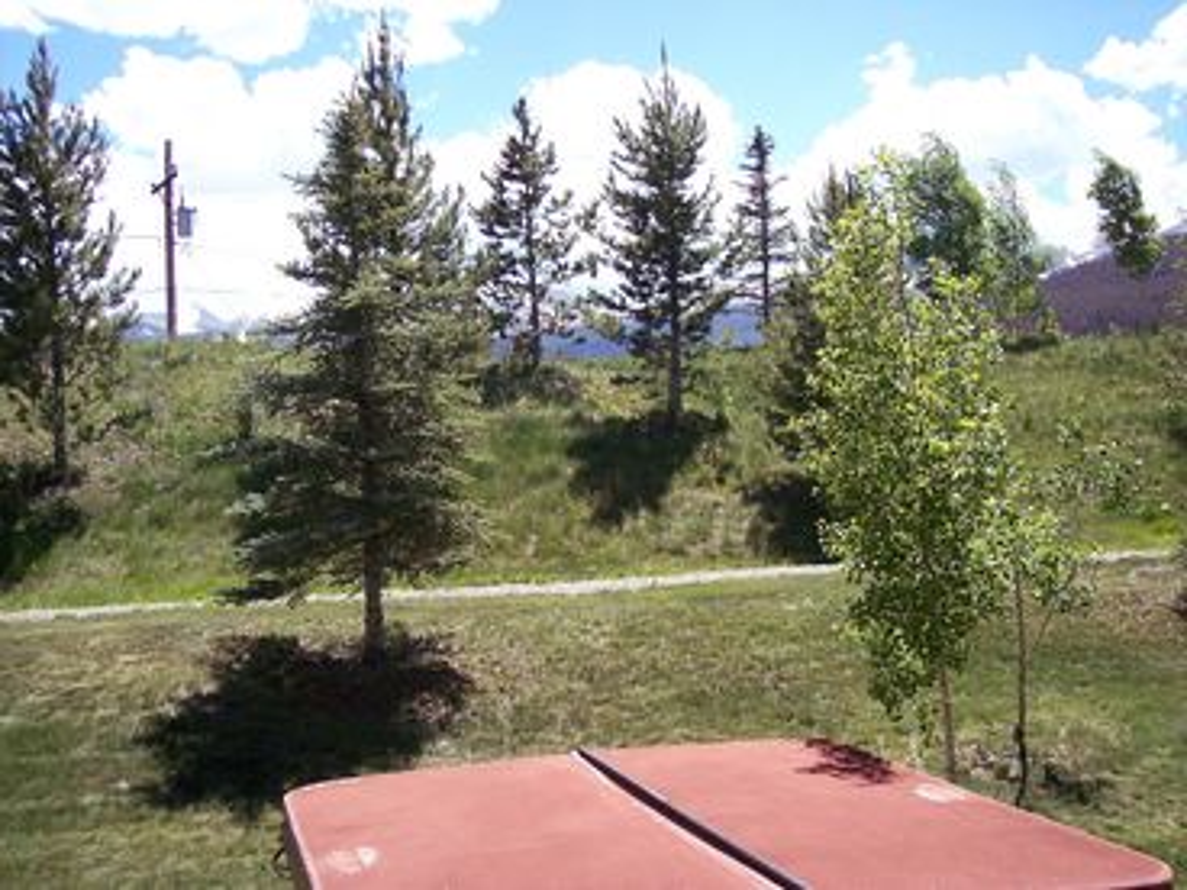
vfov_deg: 36.8
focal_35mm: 39
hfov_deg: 47.9
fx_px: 1337
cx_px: 594
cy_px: 445
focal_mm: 8
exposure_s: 1/500
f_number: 3.4
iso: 100
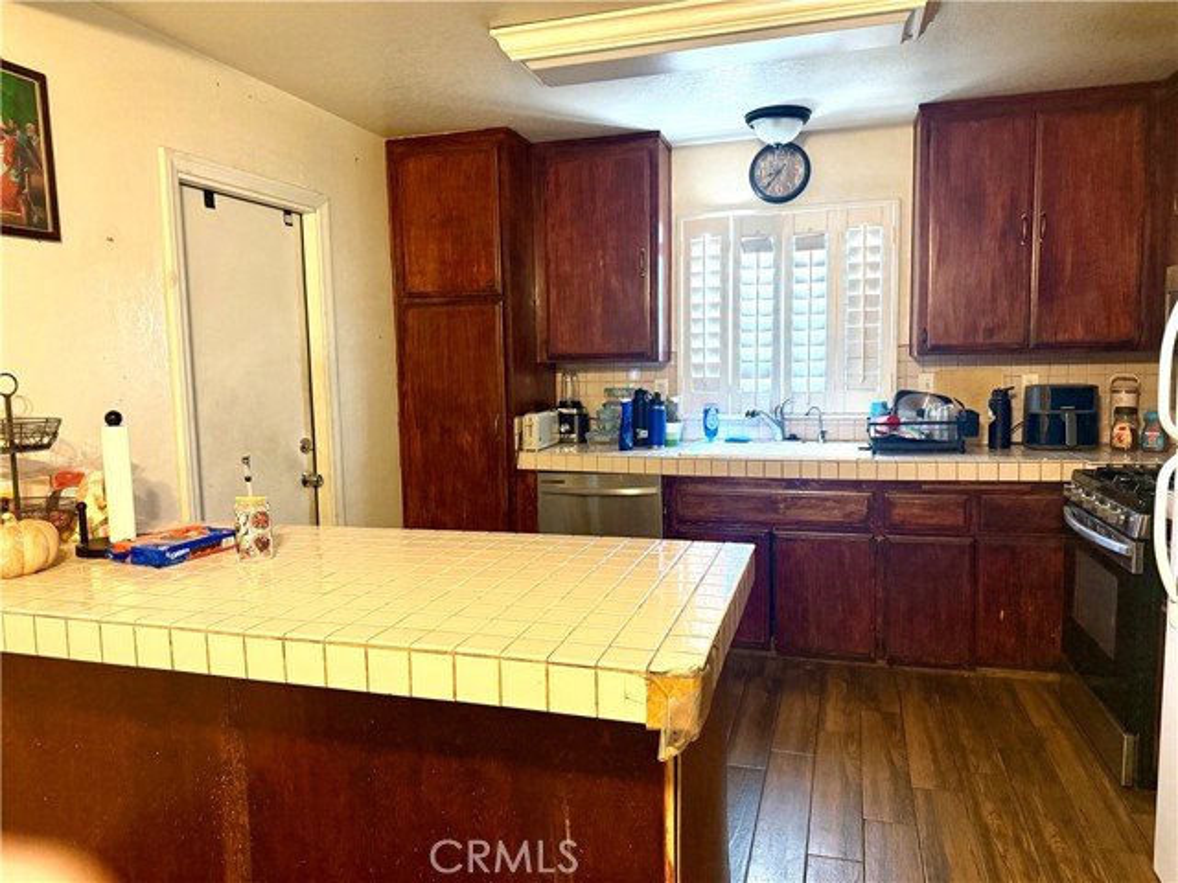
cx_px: 589
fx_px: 817
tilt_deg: -4.8
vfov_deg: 56.8
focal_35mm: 24
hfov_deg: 71.6
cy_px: 442
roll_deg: +1.5
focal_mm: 6.76
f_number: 1.78
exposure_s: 1/60
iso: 800
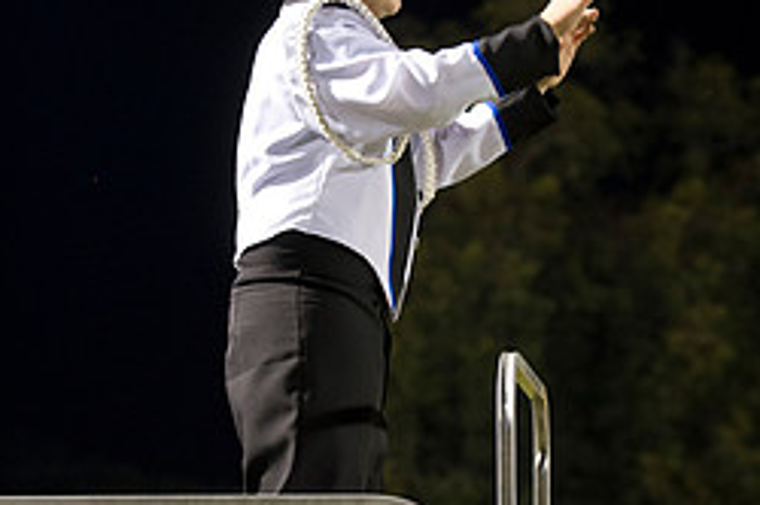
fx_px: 2846
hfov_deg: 15.2
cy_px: 219
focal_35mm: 135
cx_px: 445
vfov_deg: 10.1
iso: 3200
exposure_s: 1/125
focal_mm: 75
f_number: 3.2
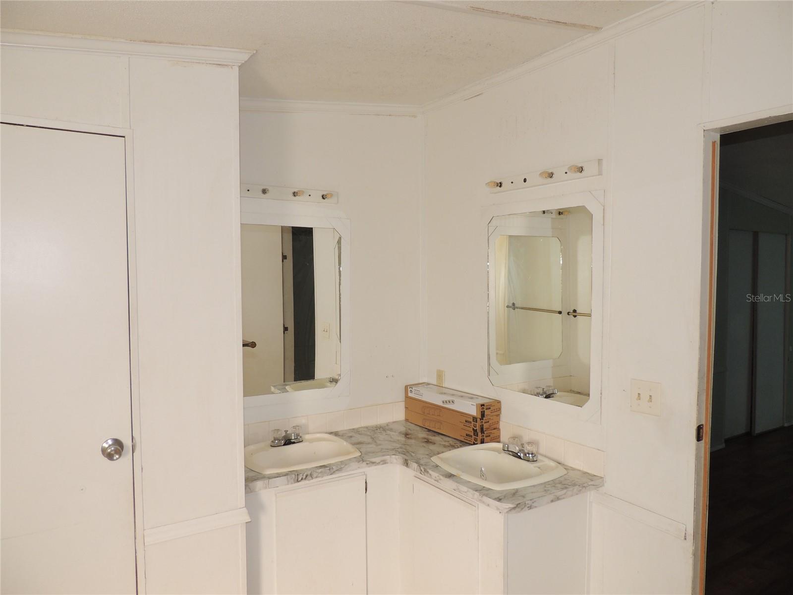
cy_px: 298
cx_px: 396
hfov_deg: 71.6
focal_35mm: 24
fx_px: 550
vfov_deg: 56.8
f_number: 3
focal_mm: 4.3
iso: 110
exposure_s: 1/40
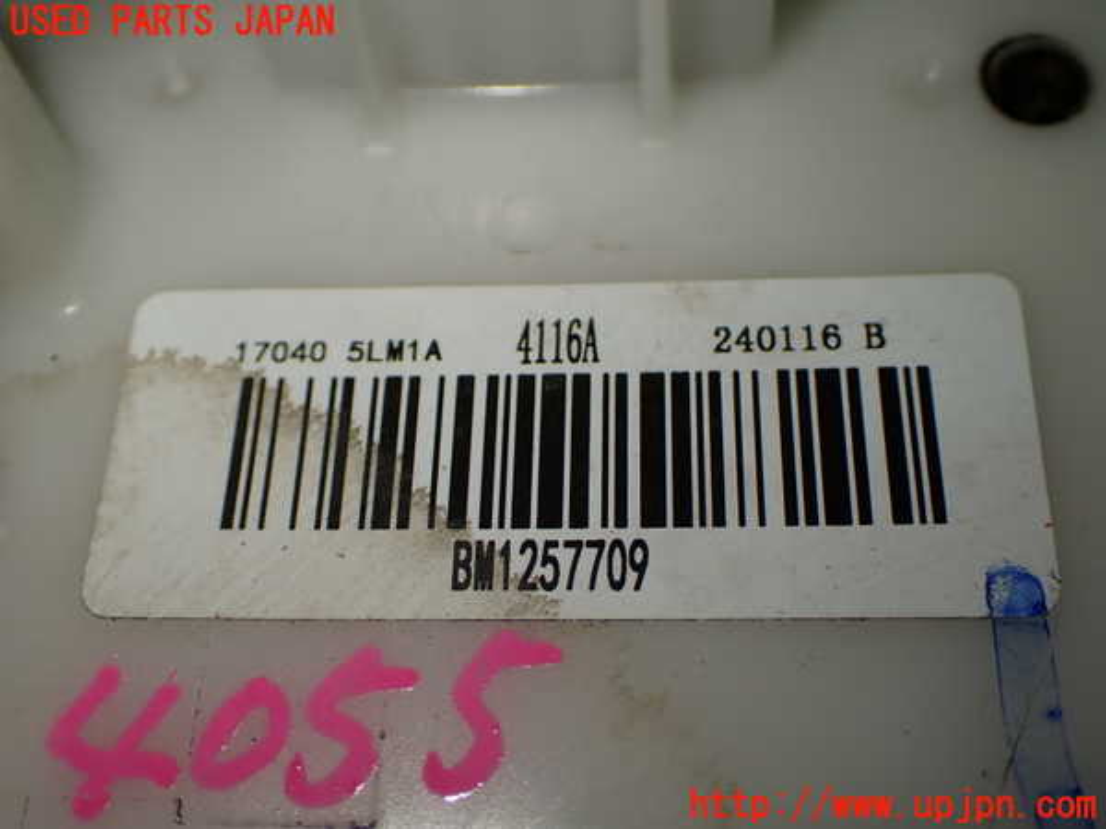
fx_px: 1310
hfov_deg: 45.8
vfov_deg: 35.1
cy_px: 414
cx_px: 553
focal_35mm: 41
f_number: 2.8
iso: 125
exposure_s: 1/160
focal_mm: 7.31
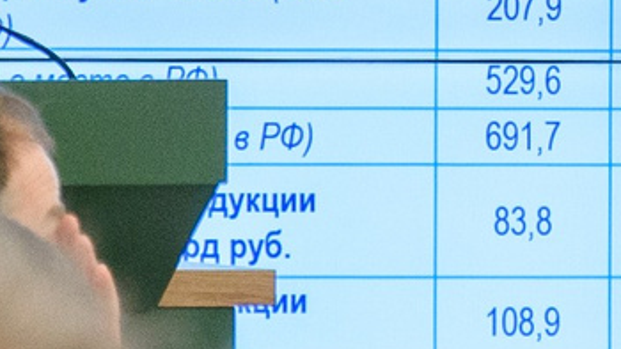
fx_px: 10425
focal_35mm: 633
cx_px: 576
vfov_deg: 1.9
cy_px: -192
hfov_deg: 3.4
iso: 1600
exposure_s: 1/400
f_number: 3.5
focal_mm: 70
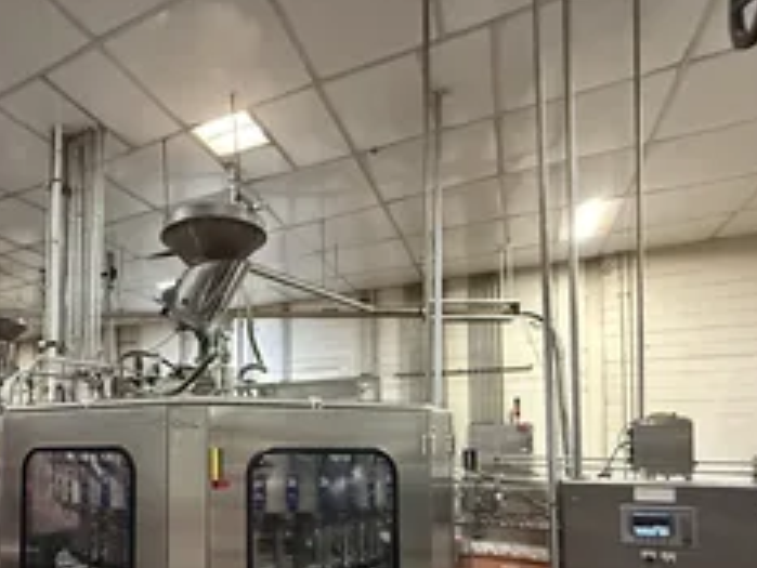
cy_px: 425
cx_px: 195
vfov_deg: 54.3
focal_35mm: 24
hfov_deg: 67.3
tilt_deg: +4.3
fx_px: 525
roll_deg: -1.1
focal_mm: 2.22
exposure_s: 1/60
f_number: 2.2
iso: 1000
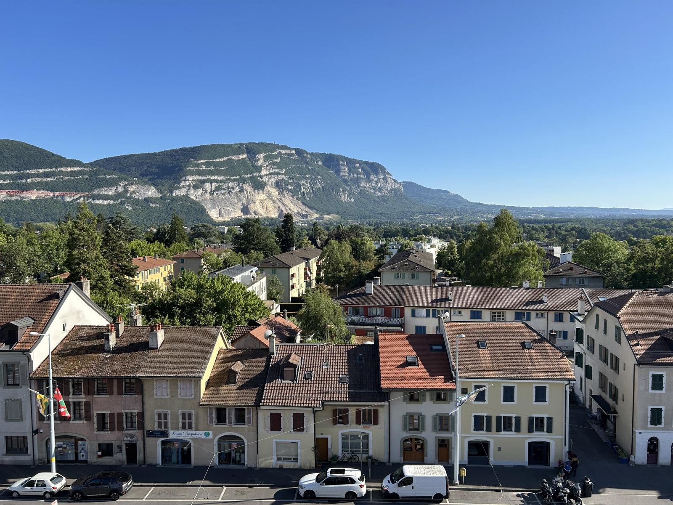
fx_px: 505
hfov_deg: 67.3
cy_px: 252
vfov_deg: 53.1
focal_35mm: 26
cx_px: 336
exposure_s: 1/2841
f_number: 1.5
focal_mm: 5.7
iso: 50
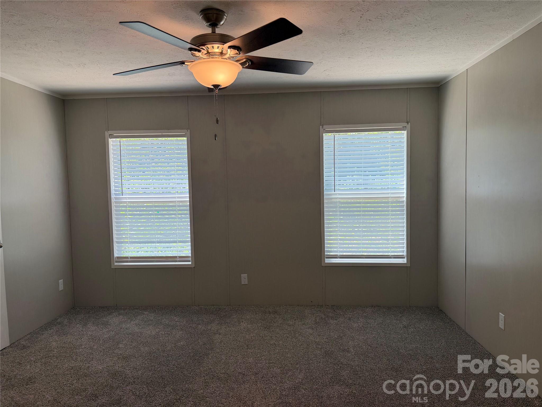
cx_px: 271
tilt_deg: -3.0
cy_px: 204
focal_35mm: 24
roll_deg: +1.6
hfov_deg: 71.6
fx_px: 376
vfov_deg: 56.8
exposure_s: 1/210
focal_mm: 6.76
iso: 80
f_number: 1.78
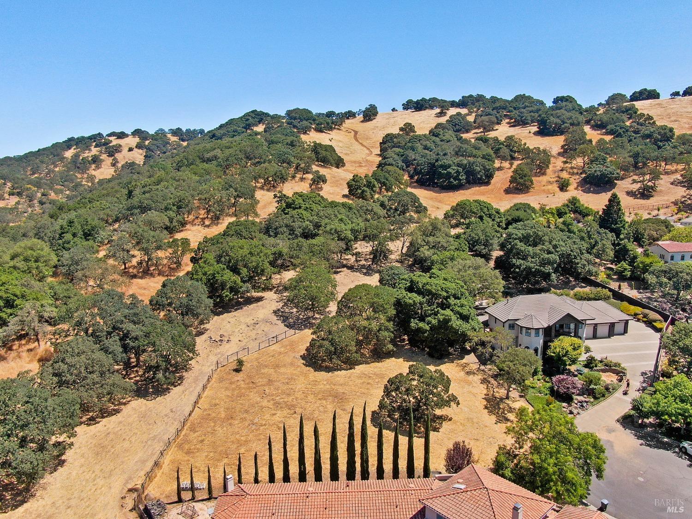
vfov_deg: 56.8
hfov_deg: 71.6
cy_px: 260
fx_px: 480
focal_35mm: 24
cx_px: 346
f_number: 2.8
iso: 100
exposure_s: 1/60
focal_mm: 4.39
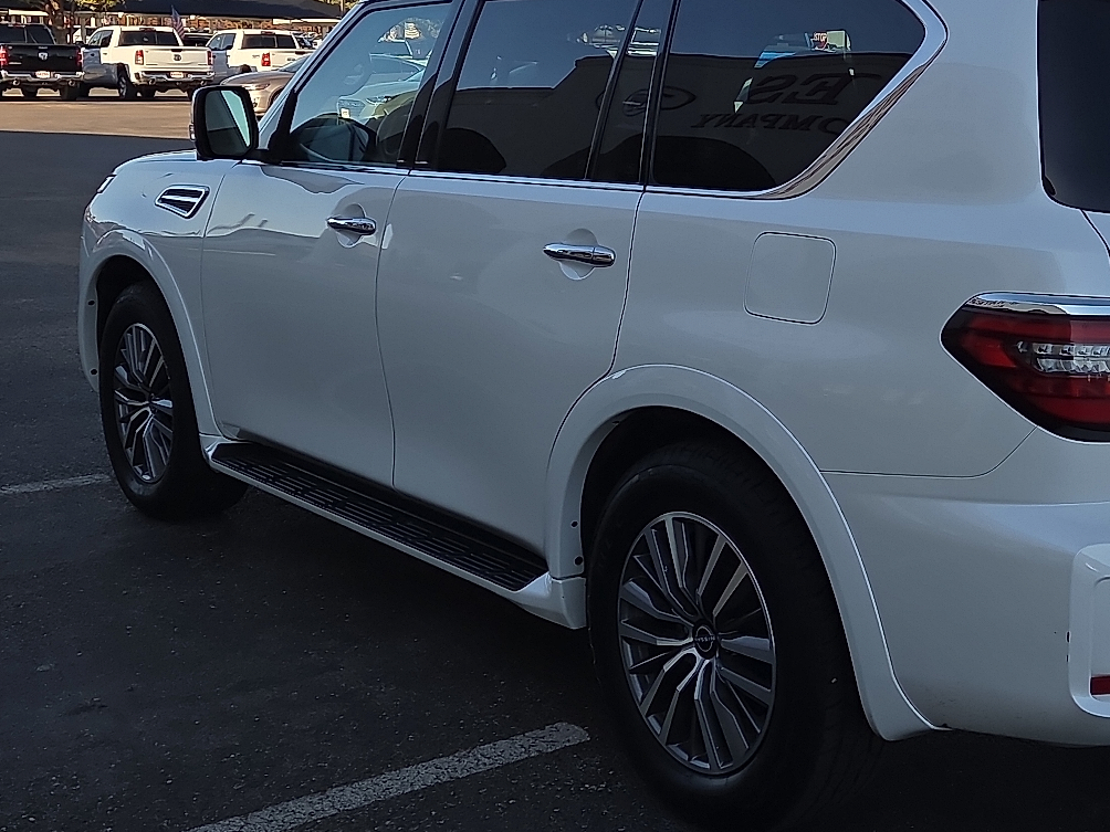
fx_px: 1635
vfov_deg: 28.5
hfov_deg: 36.5
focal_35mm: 51
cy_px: 320
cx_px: 847
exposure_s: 1/833
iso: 25
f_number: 1.8
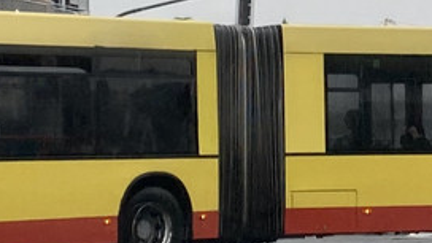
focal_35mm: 111
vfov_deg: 10.6
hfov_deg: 19.1
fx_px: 1271
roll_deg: +1.2
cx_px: 78
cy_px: -103
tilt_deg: +4.3
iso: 32
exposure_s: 1/351
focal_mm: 4.25
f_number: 1.8
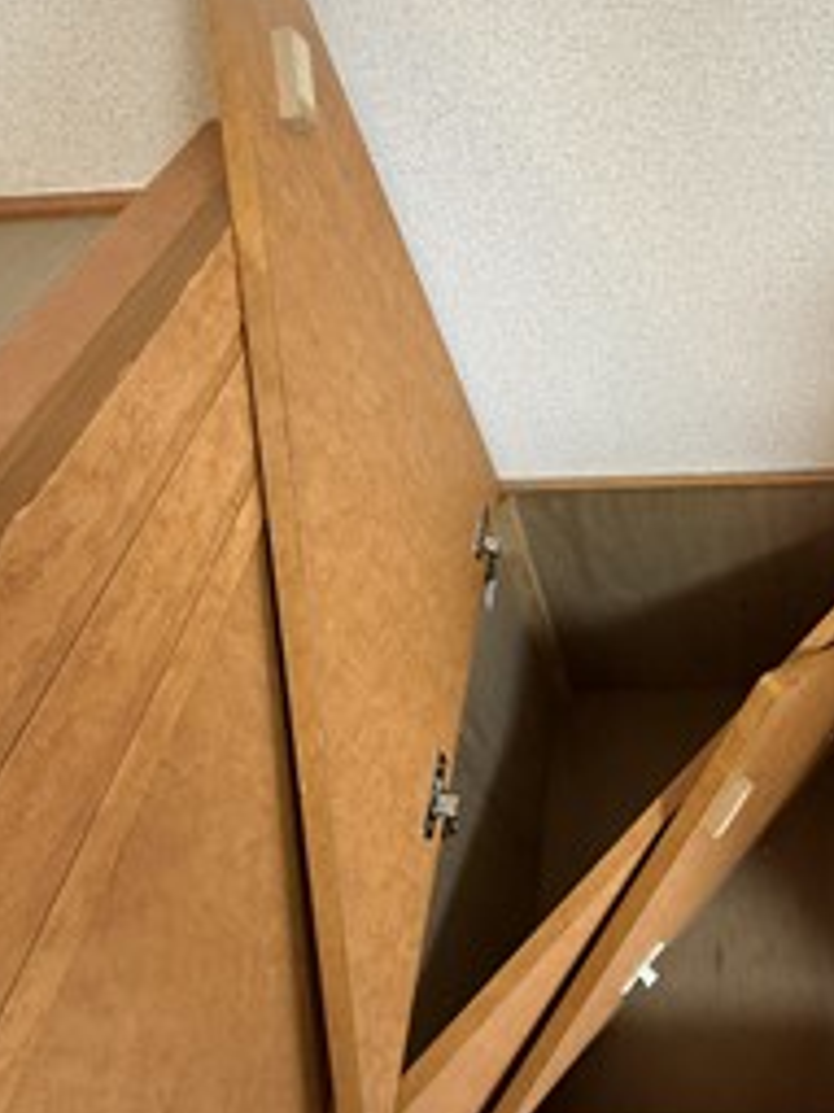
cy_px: 484
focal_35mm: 22
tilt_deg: -48.6
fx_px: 707
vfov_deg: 76.1
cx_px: 633
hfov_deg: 57.7
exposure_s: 1/50
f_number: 2.2
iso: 320
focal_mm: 2.22
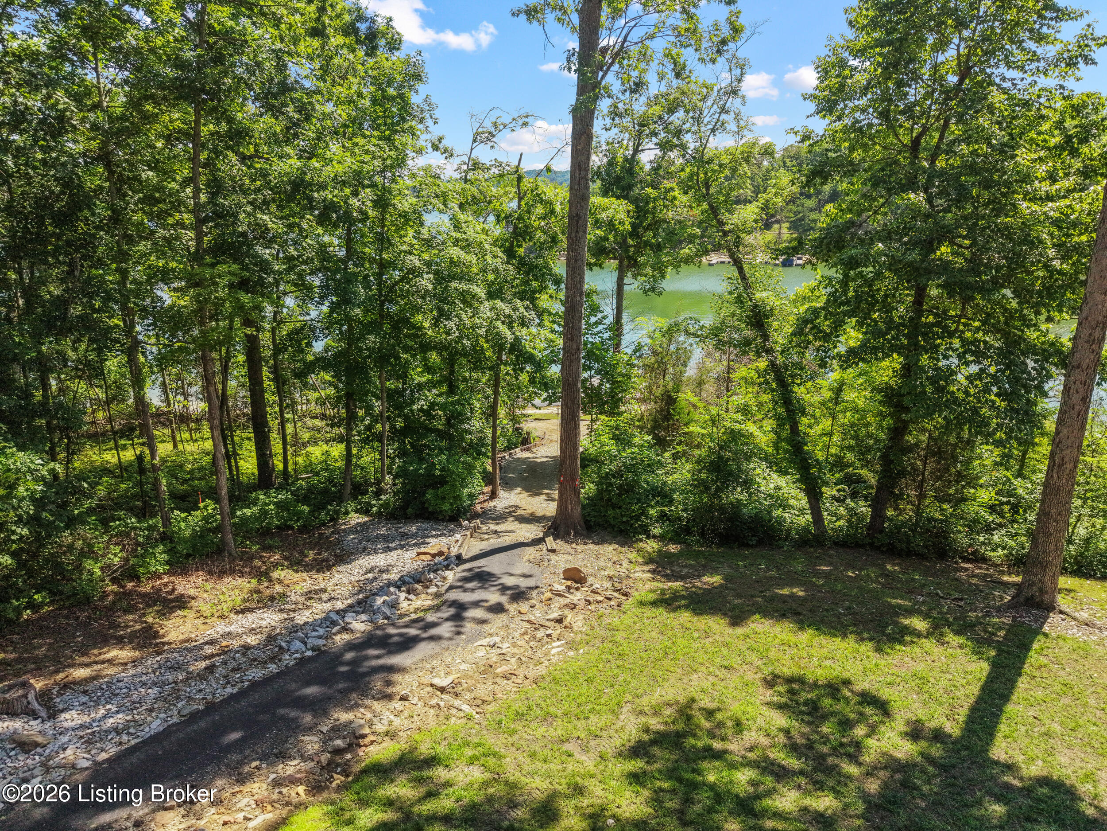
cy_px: 416
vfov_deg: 56.8
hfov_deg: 71.6
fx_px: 768
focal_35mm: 24
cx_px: 554
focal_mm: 8.67
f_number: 1.8
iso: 290
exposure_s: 1/2500
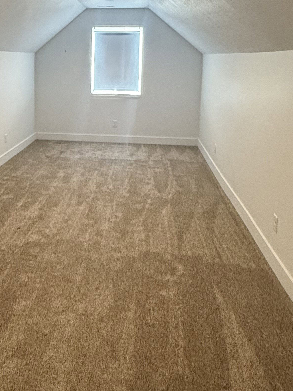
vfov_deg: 49.7
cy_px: 108
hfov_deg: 38.9
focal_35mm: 36
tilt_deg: -4.9
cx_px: 84
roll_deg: -1.4
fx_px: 406
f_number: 2.2
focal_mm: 2.22
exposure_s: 1/120
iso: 400
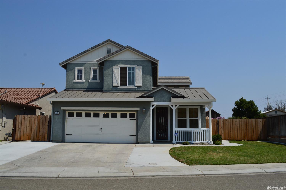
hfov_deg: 57.3
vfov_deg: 39.9
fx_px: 262
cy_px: 95
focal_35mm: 33
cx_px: 143
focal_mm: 22
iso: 220
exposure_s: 1/500
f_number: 11
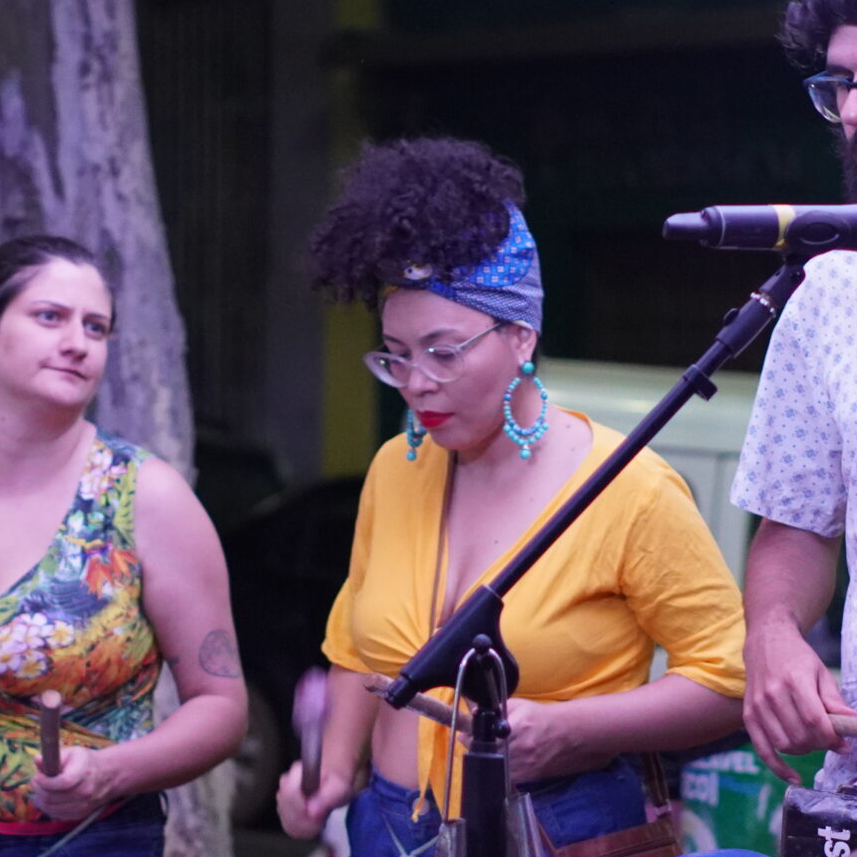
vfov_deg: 9.2
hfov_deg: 9.2
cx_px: 278
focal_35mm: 190
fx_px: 5322
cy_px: 415
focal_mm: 50
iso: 1600
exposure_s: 1/160
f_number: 2
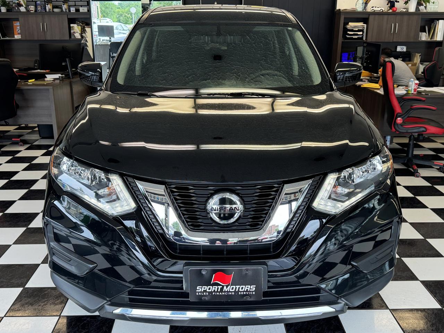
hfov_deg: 50.1
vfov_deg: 38.7
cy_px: 166
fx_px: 475
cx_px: 222
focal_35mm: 37
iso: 125
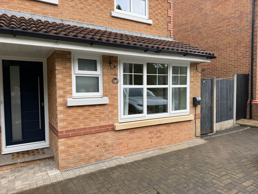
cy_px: 97
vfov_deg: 56.8
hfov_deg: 71.6
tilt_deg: -3.7
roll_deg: +0.9
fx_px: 179
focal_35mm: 24
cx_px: 129
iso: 80
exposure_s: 1/637
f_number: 1.78
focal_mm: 6.76
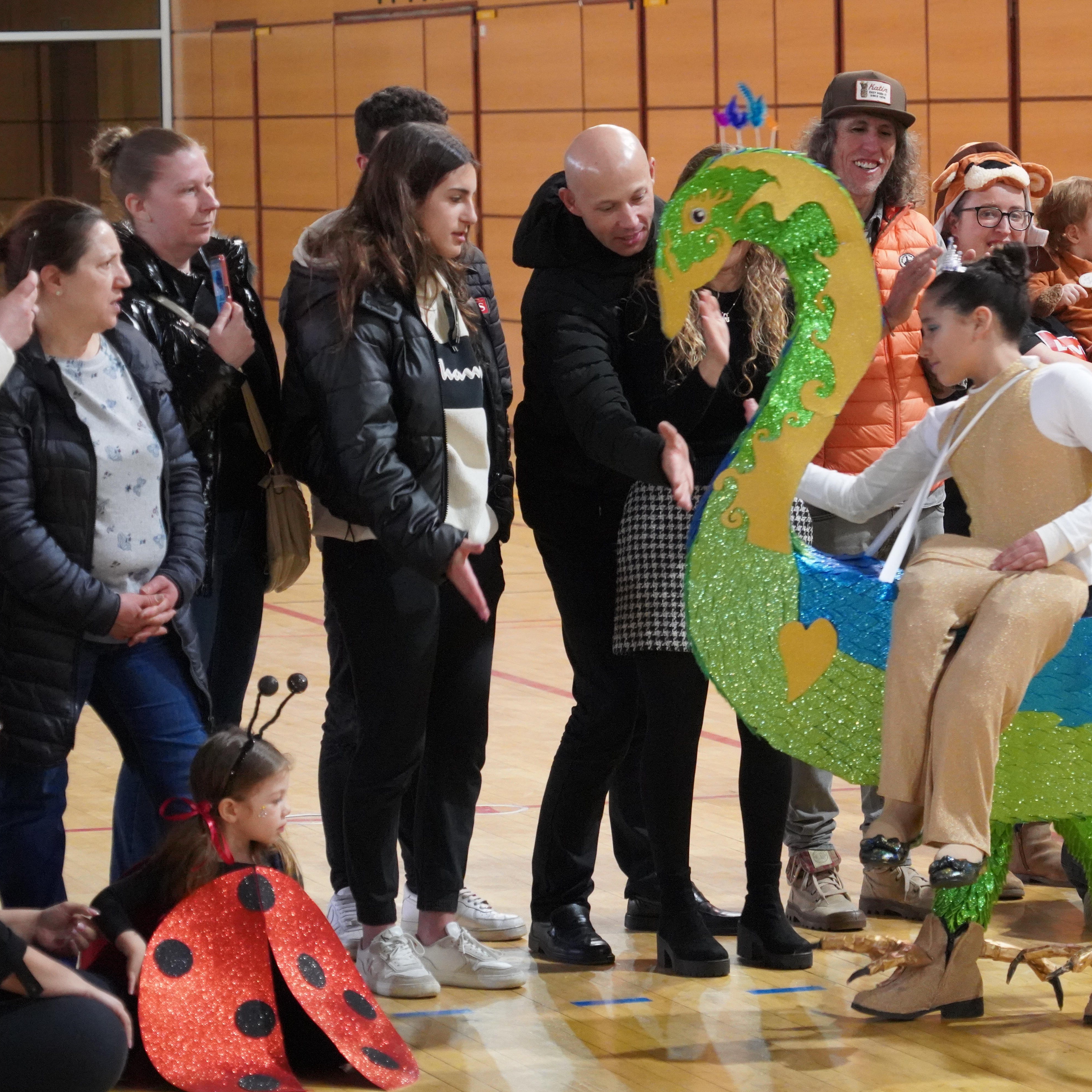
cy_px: 549
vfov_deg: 11.3
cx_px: 796
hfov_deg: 11.3
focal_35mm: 154
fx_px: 5496
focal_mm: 120
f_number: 6.3
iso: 12800
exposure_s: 1/160
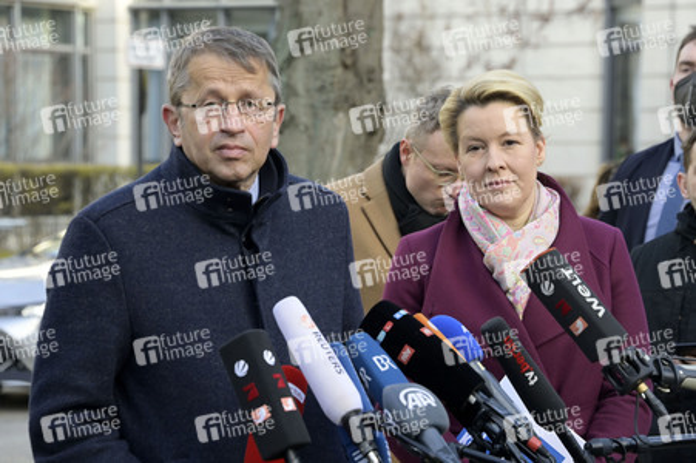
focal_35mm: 145
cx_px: 348
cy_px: 232
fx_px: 2801
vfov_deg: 9.4
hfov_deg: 14.2
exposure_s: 1/400
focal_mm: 145
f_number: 7.1
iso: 2000
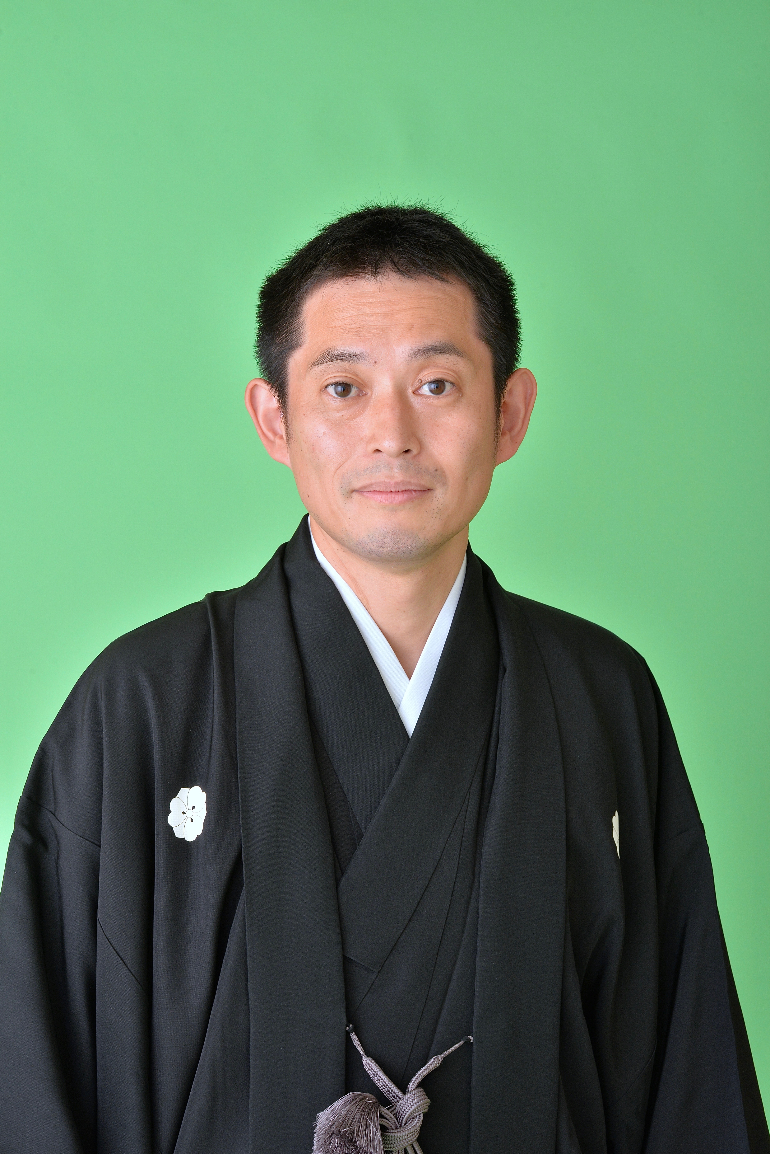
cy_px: 577
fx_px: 2244
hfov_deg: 19.5
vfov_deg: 28.8
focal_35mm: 70
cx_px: 385
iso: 400
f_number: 18
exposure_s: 1/160
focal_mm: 70
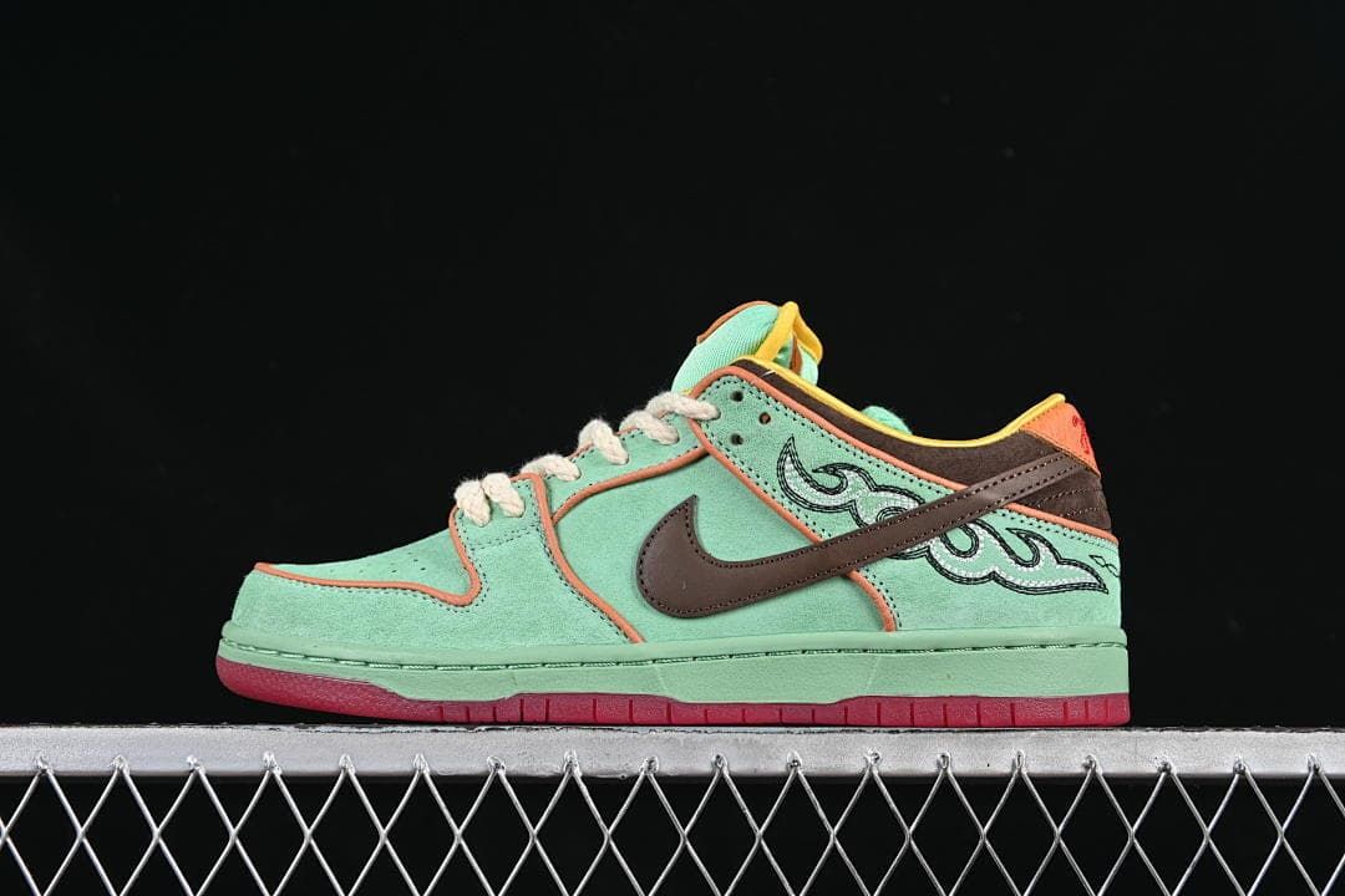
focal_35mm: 75
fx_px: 2802
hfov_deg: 27.0
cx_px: 672
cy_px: 448
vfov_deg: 18.2
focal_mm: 50
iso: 160
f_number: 7.1
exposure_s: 1/80
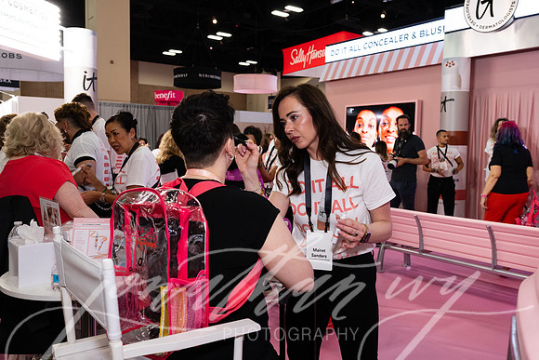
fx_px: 449
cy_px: 180
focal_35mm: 30
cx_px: 270
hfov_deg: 61.9
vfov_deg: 43.6
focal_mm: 30
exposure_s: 1/100
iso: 2000
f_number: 5.6
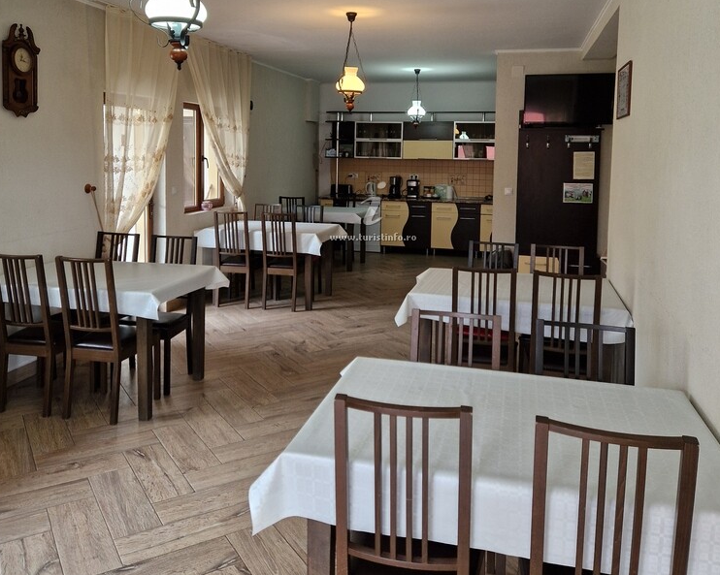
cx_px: 359
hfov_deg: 57.2
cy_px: 196
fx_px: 660
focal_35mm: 31
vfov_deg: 46.4
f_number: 1.8
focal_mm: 5.4
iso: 200
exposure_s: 1/100
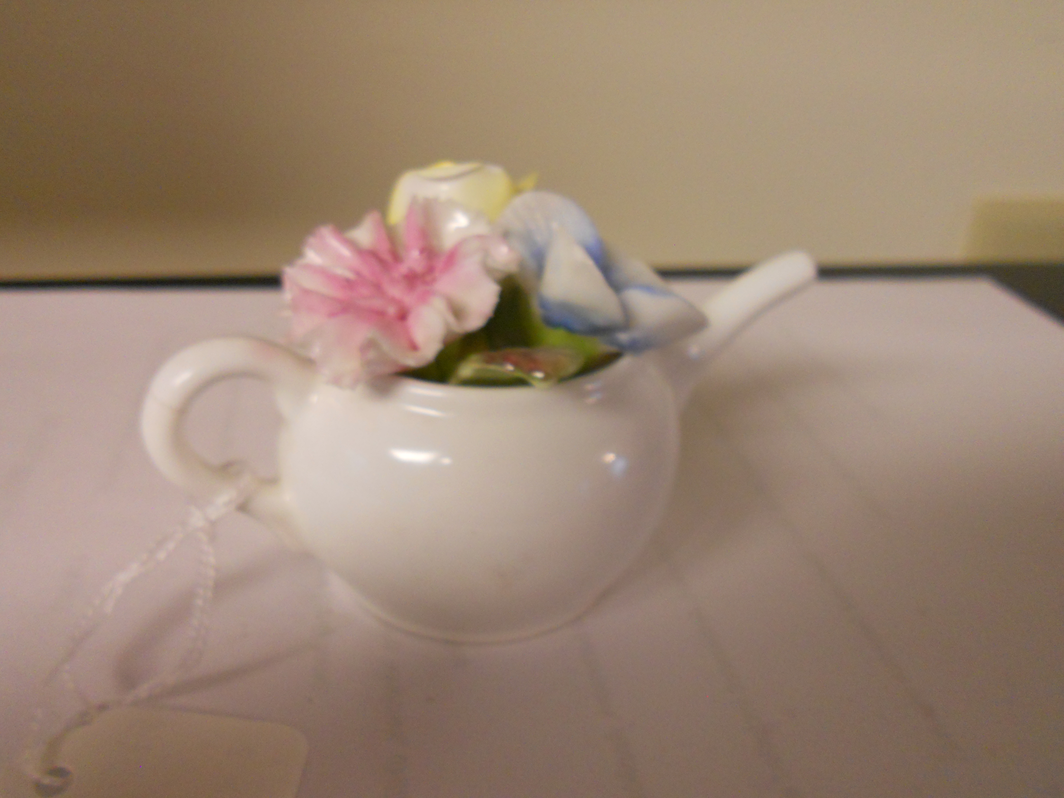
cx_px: 532
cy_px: 399
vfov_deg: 44.2
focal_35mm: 32
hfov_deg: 56.8
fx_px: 984
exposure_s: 1/25
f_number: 3.5
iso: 400
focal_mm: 5.8
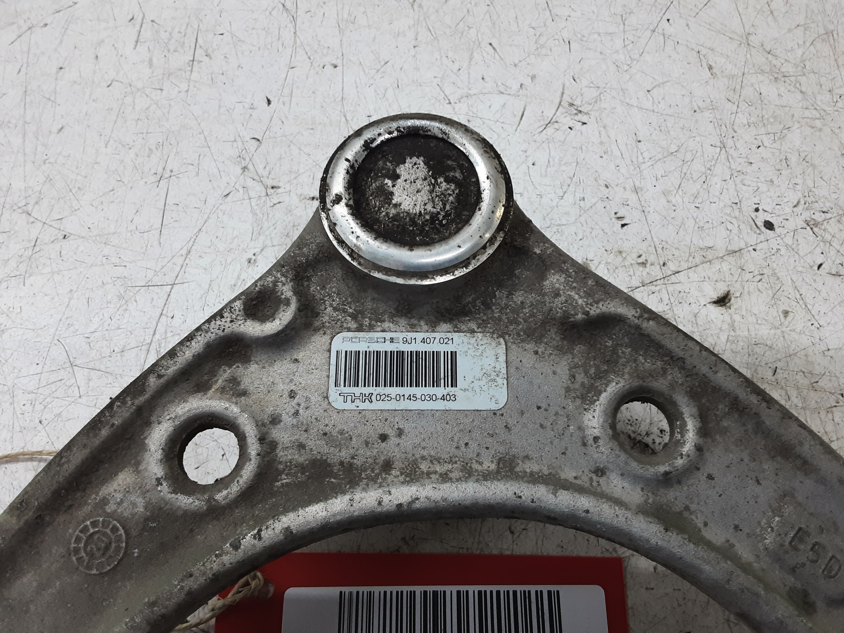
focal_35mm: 27
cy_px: 316
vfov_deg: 51.4
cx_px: 422
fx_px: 658
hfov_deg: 65.3
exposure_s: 1/50
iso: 100
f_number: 1.9
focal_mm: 2.91
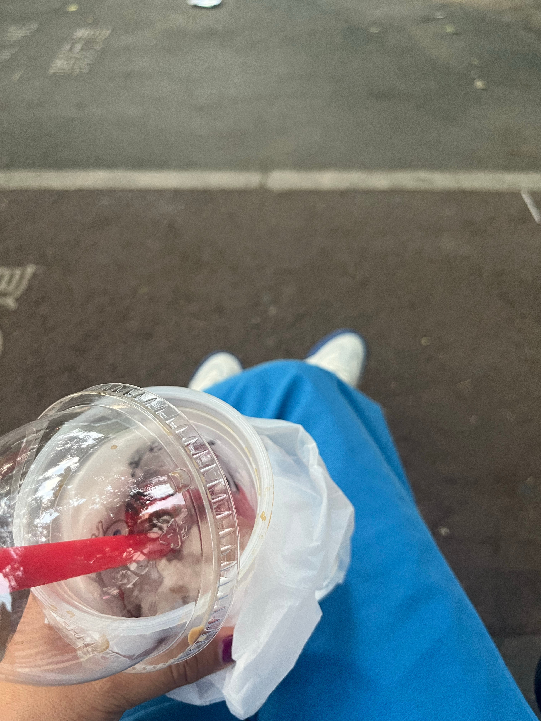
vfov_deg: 67.3
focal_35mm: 26
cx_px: 270
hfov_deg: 53.1
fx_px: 542
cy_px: 360
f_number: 1.6
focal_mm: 5.1
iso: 200
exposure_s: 1/60
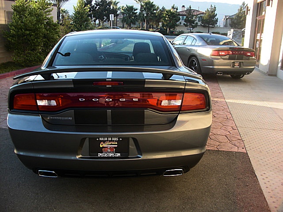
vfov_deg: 39.7
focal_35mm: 36
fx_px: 294
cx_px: 142
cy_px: 106
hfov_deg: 51.4
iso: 50
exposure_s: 1/160
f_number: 2.8
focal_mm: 6.3
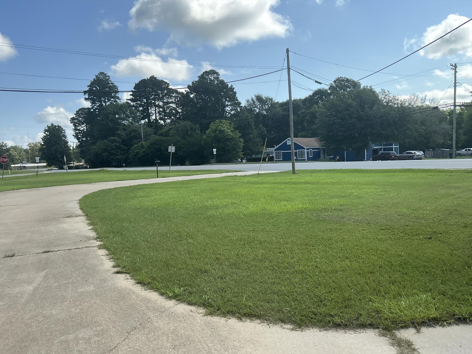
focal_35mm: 28
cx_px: 236
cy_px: 177
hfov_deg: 63.4
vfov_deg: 49.7
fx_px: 382
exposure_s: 1/1098
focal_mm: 3
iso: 25
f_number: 1.8
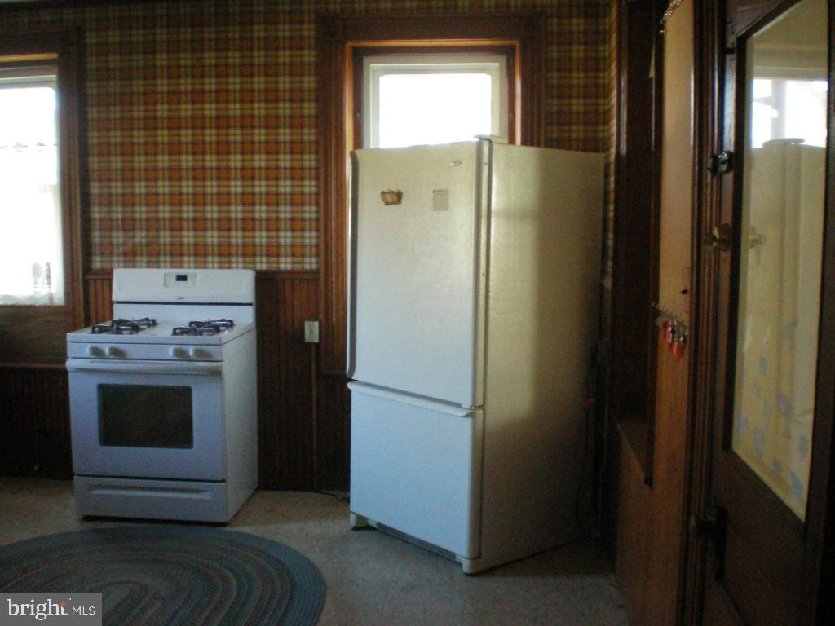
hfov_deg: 49.0
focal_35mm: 38
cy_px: 313
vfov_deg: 37.7
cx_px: 418
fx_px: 917
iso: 400
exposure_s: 1/30
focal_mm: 6.3
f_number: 3.1
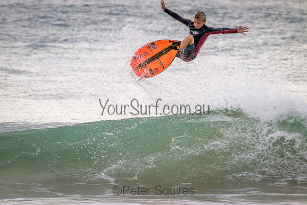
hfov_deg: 2.6
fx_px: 6823
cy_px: 102
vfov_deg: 1.7
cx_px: 154
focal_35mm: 800
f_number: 11
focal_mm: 800
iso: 1800
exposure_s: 1/2000
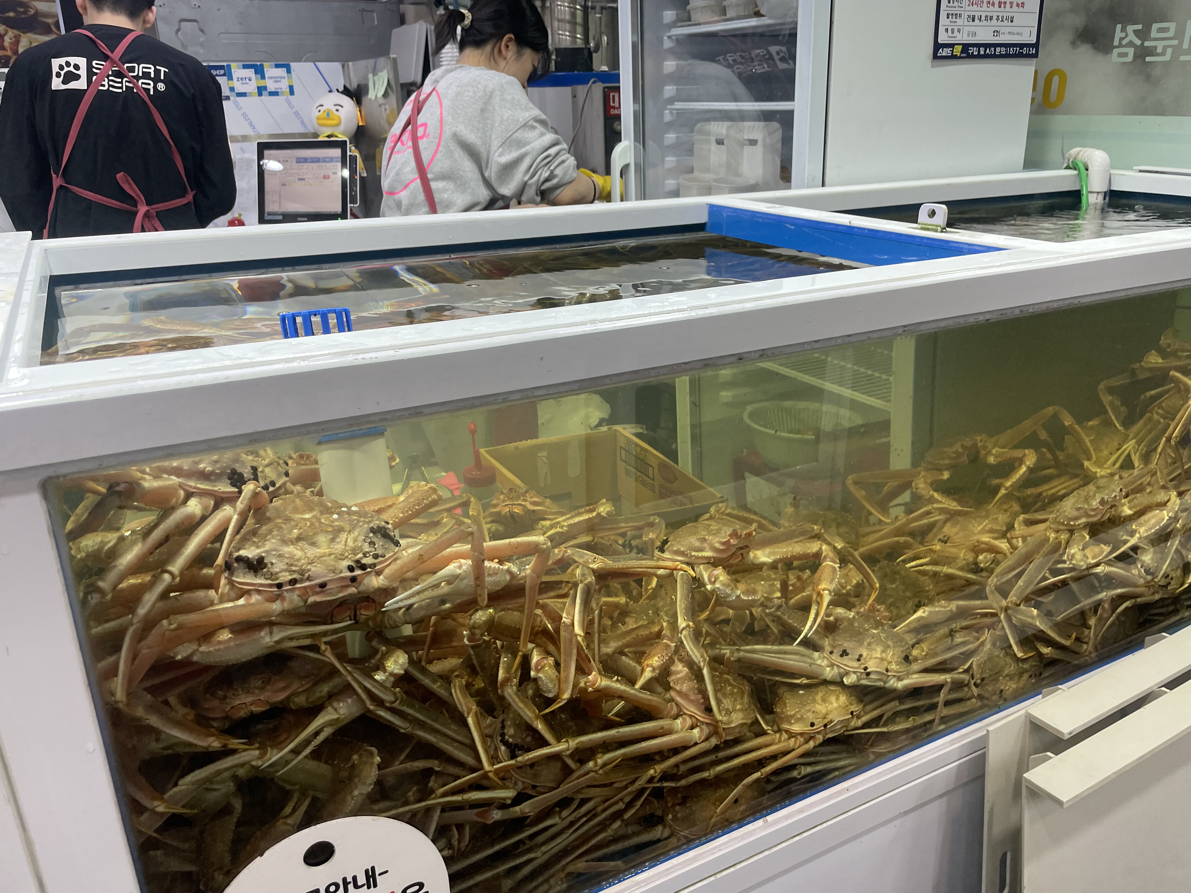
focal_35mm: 26
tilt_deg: -21.9
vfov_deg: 53.1
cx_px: 596
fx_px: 895
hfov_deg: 67.3
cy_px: 446
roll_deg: +2.9
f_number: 1.6
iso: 64
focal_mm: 4.2
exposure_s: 1/120
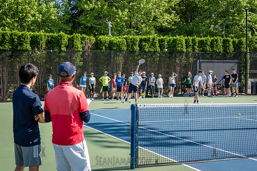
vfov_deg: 22.2
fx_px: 438
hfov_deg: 32.7
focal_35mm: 61
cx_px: 128
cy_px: 86
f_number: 4.5
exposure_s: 1/640
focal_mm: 60
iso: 200
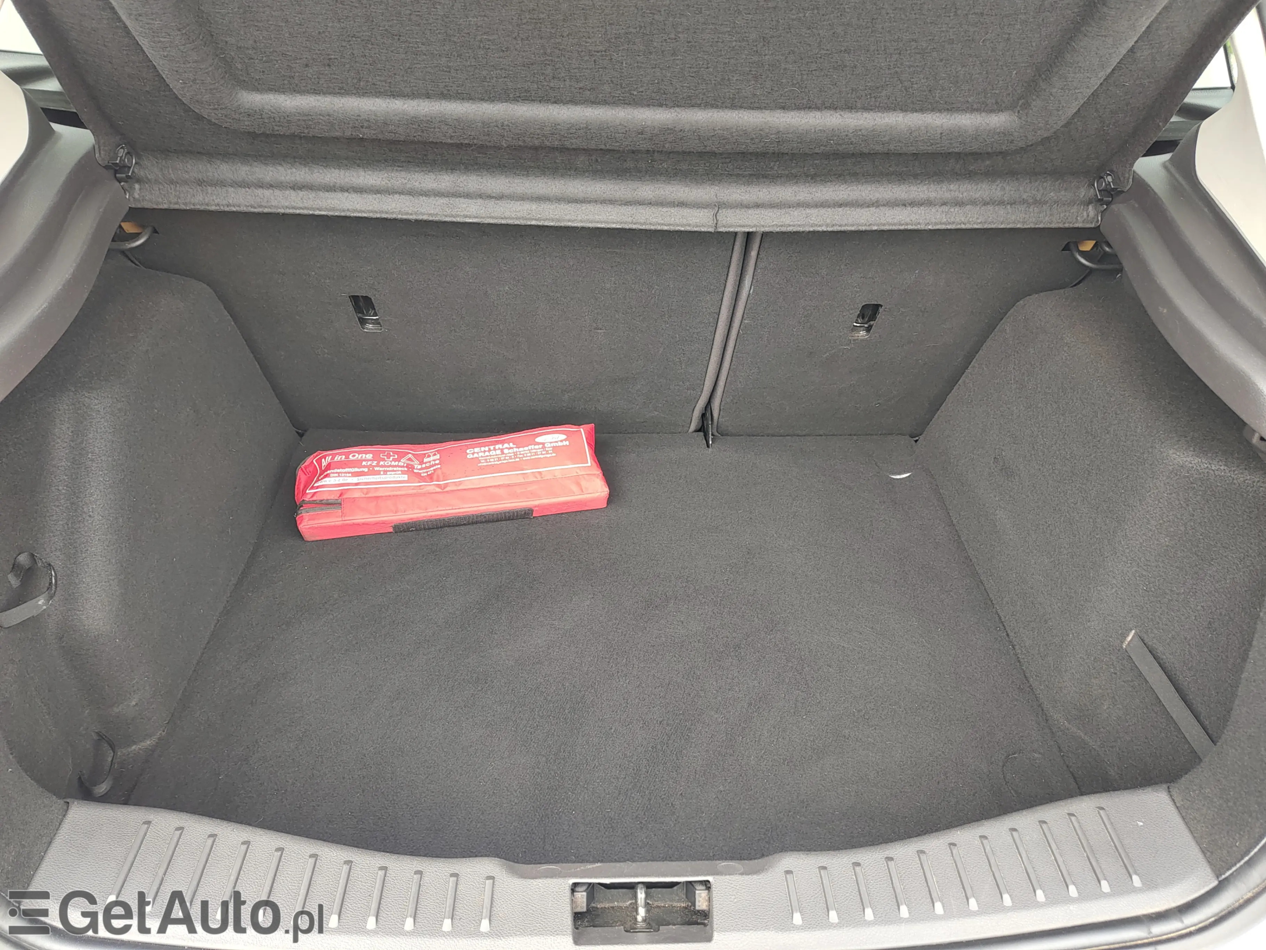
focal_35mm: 23
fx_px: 841
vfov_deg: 58.9
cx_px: 633
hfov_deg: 73.9
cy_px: 475
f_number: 1.8
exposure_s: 1/100
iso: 171
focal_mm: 5.56
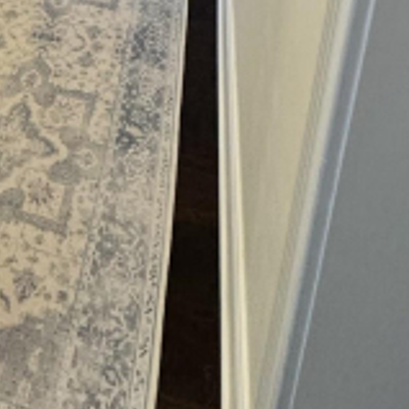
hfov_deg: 30.4
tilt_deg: -17.1
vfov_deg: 24.4
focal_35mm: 52
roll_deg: -0.1
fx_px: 695
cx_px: -5
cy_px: -228
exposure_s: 1/120
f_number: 2.2
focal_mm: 2.22
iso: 320
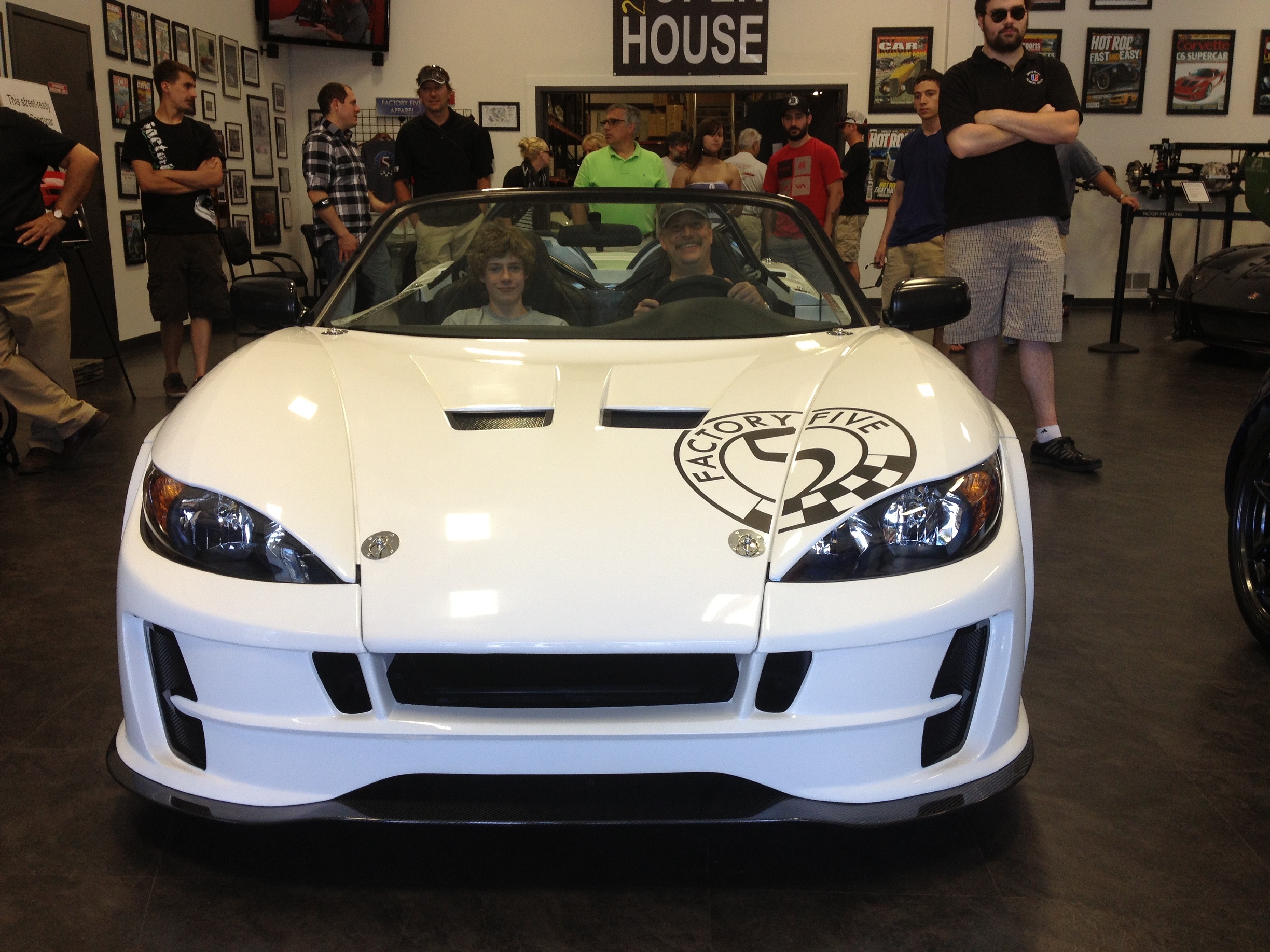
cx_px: 635
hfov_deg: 52.6
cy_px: 476
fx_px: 1284
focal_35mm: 35
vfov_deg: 40.7
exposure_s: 1/60
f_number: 2.4
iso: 64
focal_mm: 4.28
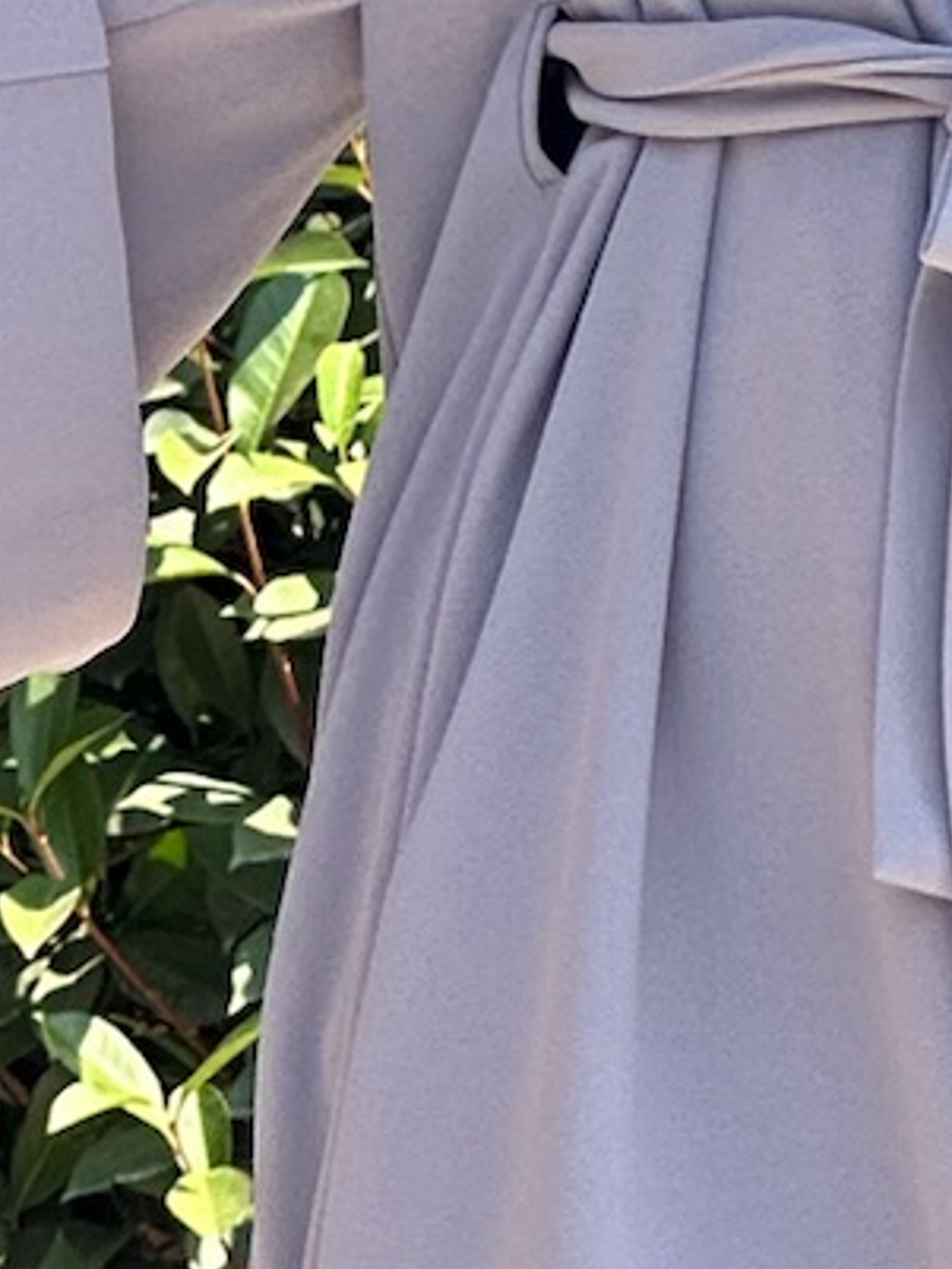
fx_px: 14403
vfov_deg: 5.0
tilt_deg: +7.4
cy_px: -741
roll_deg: +1.7
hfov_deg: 3.8
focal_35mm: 393
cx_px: 889
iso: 32
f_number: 2.8
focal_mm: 9
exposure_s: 1/239
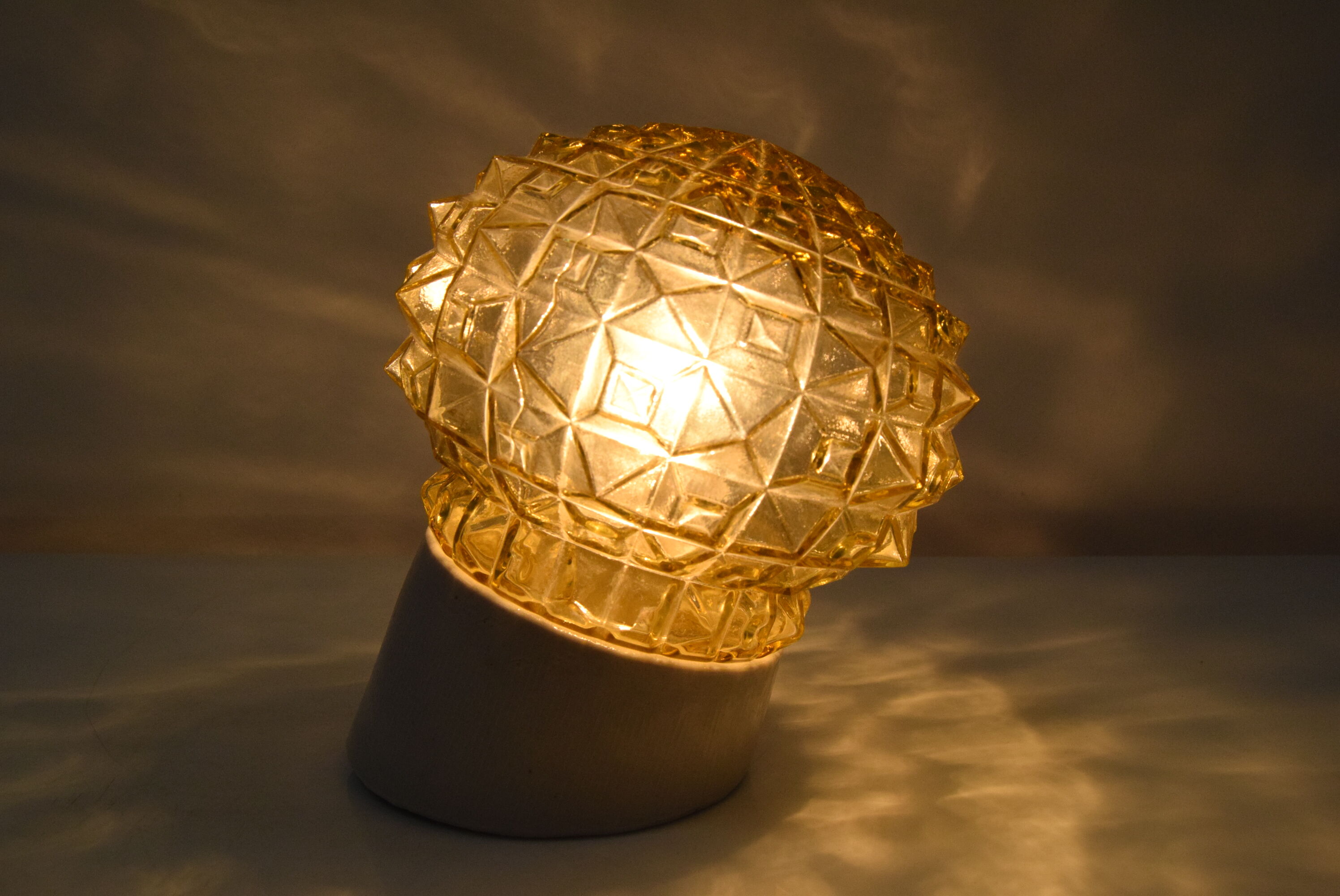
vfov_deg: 43.7
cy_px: 448
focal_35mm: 30
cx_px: 670
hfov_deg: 61.9
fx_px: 1117
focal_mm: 20
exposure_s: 1/500
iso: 1600
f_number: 11
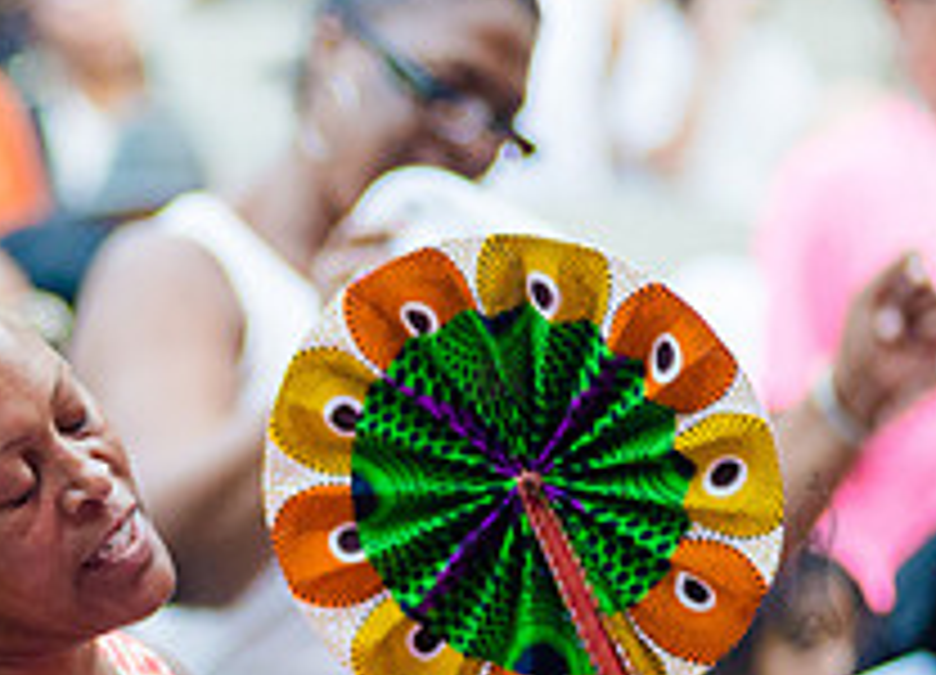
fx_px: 11495
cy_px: 631
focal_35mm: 431
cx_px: -363
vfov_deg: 3.4
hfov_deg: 4.6
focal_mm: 135
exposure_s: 1/400
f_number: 2.8
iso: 2000
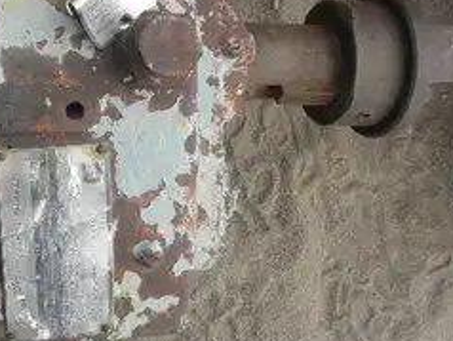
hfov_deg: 38.7
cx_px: 82
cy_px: 105
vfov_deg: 30.6
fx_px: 616
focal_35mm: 47
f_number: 3
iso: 64
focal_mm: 5
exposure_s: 1/400
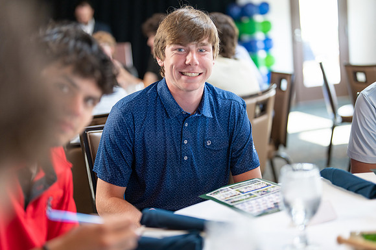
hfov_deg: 39.3
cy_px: 125
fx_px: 526
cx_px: 189
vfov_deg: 26.7
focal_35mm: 50
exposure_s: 1/320
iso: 250
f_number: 1.2
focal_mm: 50
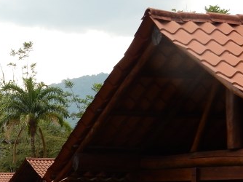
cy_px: 196
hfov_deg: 14.4
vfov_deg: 11.1
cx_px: -57
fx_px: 926
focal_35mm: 132
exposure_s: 1/320
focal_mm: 7.6
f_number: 4.2
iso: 125
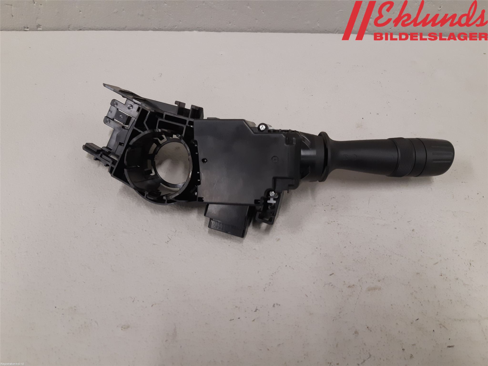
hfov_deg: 67.3
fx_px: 367
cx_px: 244
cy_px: 183
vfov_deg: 53.1
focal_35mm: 26
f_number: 1.7
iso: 160
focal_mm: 3.93
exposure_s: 1/50
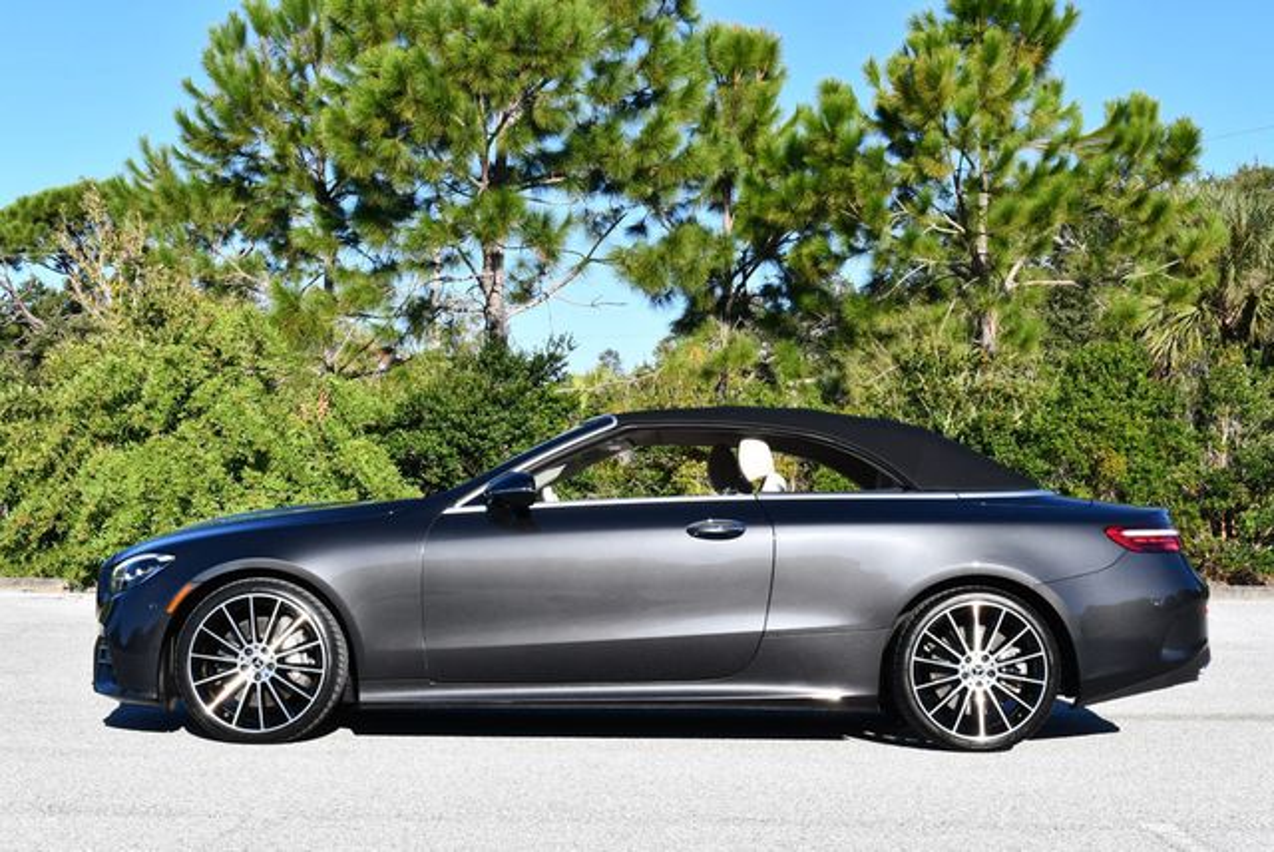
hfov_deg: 38.2
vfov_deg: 26.0
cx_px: 637
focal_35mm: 52
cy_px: 426
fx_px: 1842
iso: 180
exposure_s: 1/250
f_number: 8
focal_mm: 26
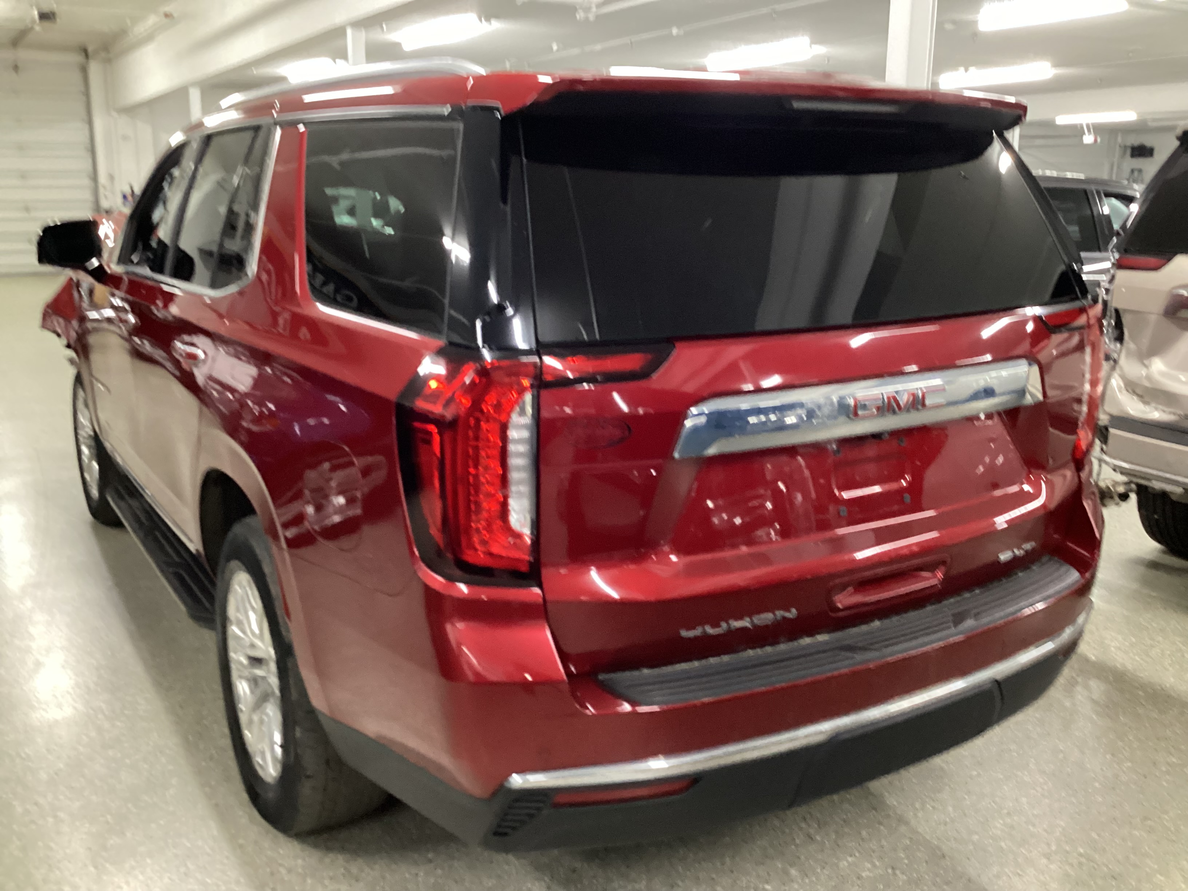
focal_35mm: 31
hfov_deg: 58.4
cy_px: 446
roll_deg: -1.6
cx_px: 594
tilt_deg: -16.3
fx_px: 1064
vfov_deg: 45.4
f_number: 2.4
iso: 400
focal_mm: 3.3
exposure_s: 1/33
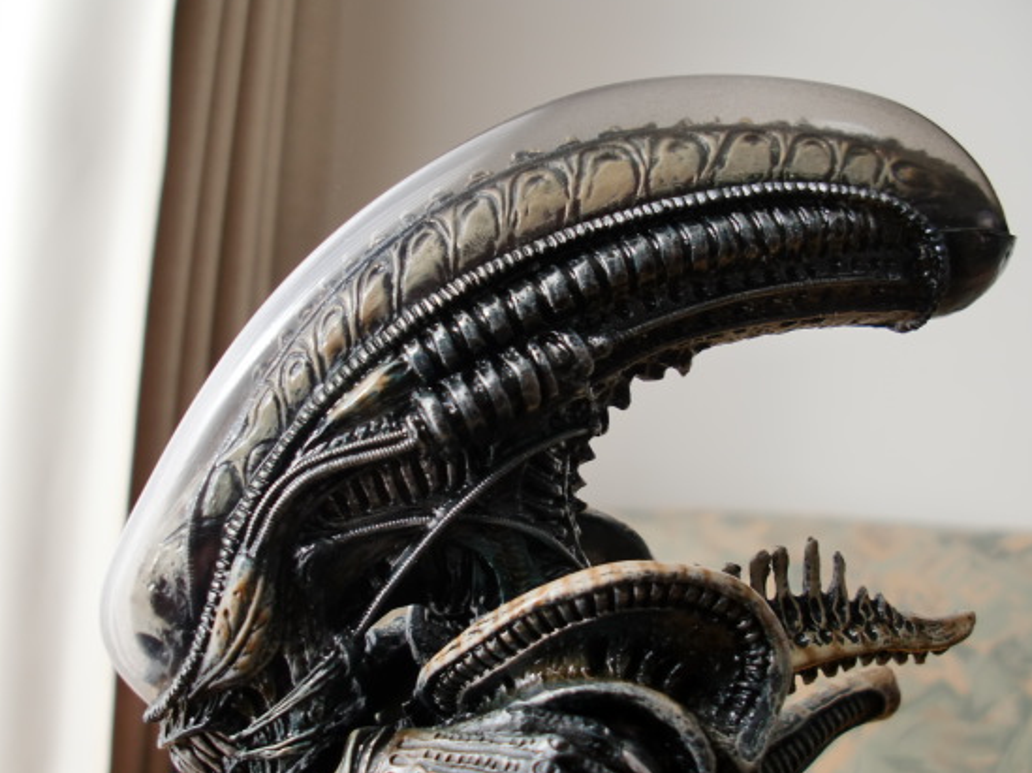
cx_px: 524
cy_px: 423
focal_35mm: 42
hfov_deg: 44.8
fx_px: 1251
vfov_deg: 34.3
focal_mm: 6.3
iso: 64
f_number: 2.8
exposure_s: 1/200
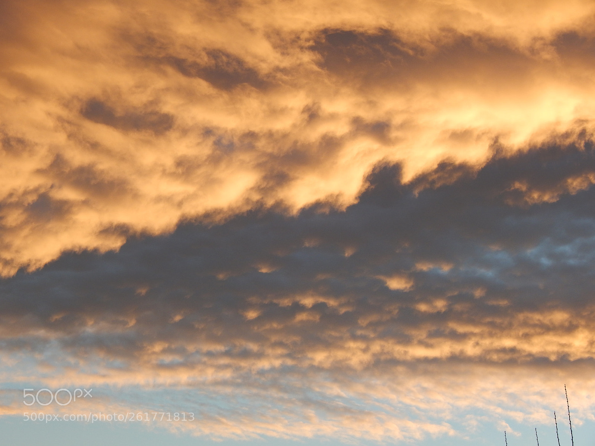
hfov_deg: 21.1
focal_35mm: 93
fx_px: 1599
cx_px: 298
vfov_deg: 15.9
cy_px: 223
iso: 125
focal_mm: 16.6
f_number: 4.4
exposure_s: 1/320
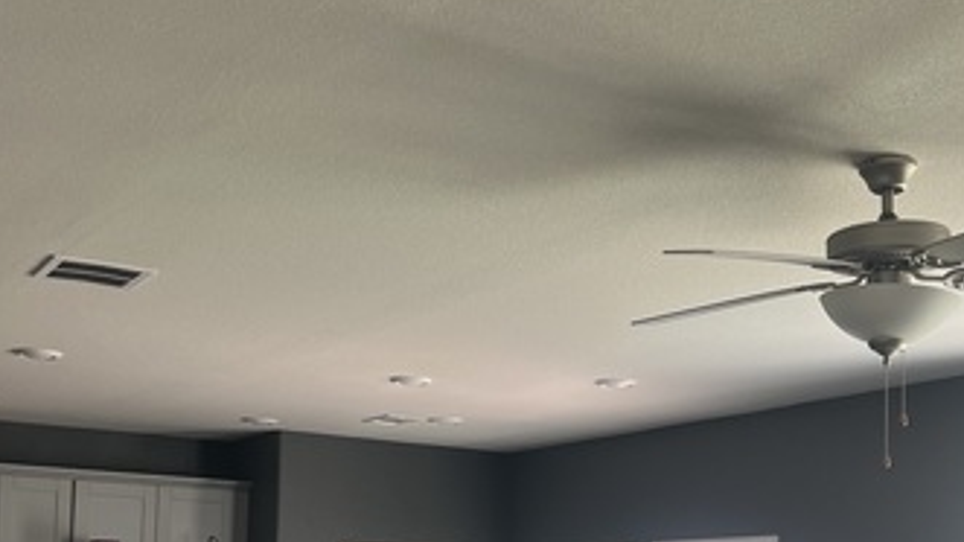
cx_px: 553
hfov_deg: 36.5
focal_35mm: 57
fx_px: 1457
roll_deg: -1.3
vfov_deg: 20.6
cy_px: 497
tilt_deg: +5.5
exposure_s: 1/121
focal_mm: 5.7
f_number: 1.5
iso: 125
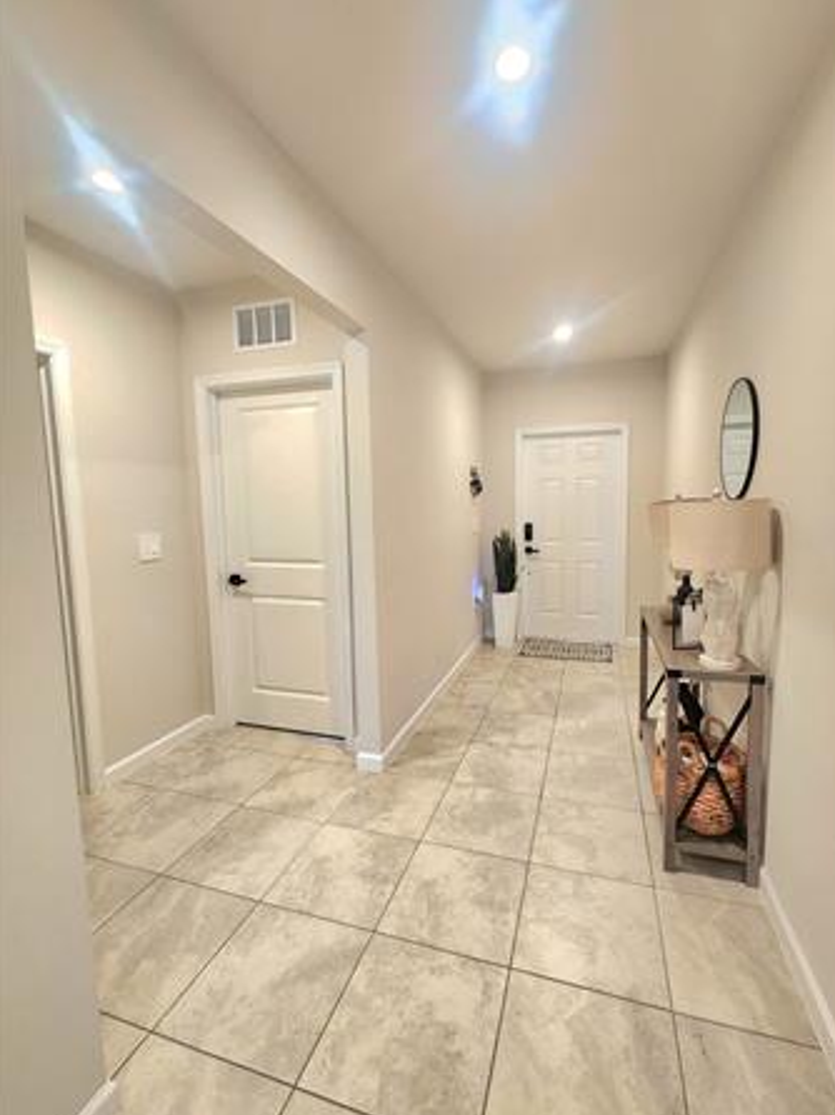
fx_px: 451
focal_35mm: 14
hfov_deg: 85.5
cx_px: 442
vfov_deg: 102.1
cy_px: 555
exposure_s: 1/60.2
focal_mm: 2.2
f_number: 2.2
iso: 320
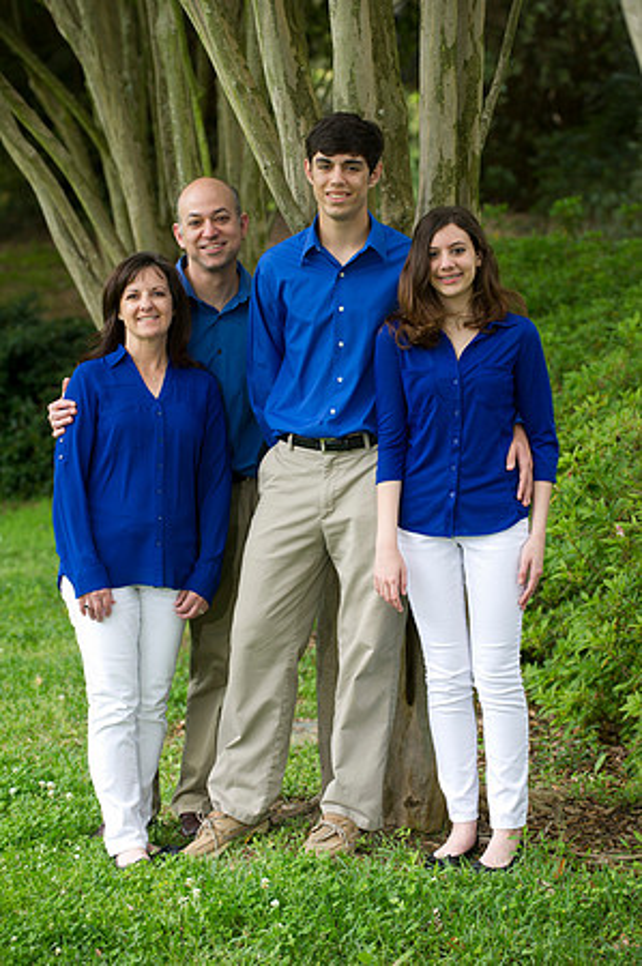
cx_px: 321
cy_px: 483
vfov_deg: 17.1
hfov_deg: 11.4
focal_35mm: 120
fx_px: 3217
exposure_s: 1/100
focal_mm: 120
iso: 320
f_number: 4
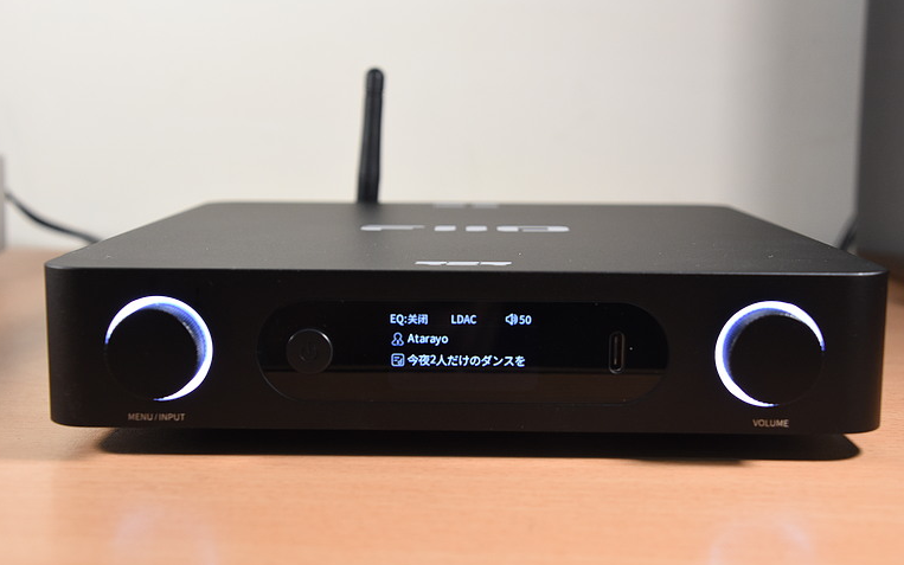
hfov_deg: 40.3
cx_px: 456
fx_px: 1232
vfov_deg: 25.8
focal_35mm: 50
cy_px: 274
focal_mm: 32
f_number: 6.3
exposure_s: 1/100
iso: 1000
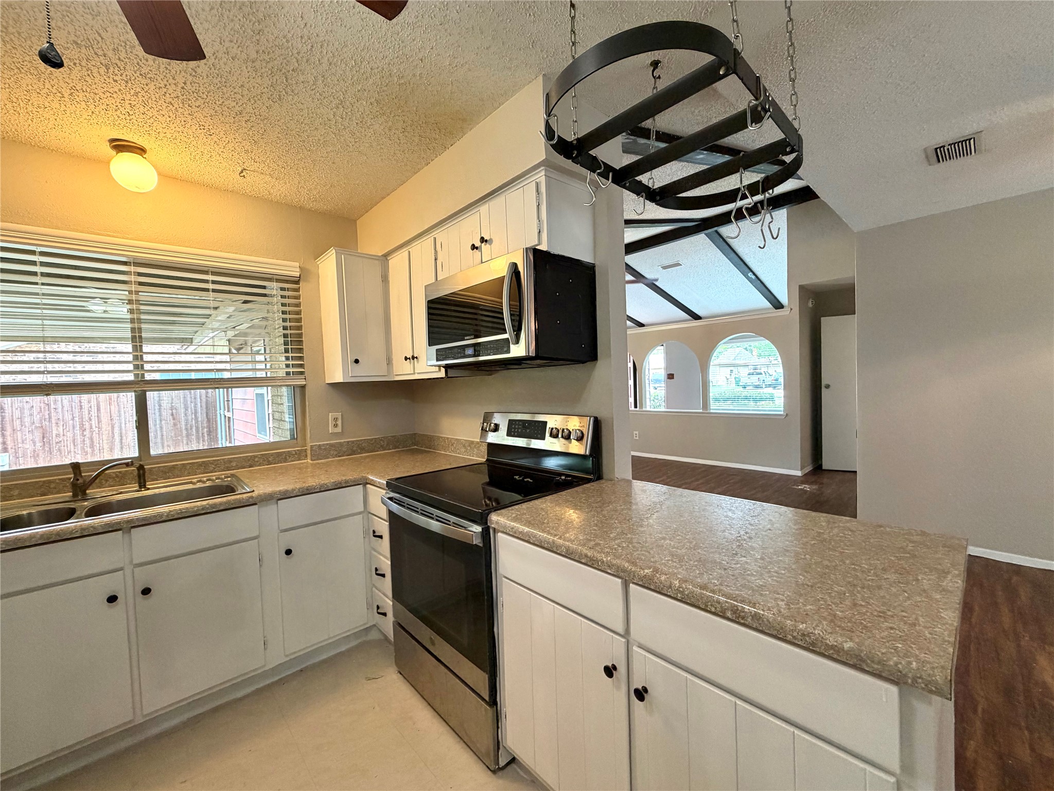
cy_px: 396
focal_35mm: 14
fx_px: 426
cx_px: 527
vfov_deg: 85.7
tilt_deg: -1.9
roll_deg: +2.3
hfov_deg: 102.1
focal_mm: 2.22
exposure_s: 1/60
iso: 250
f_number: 2.2
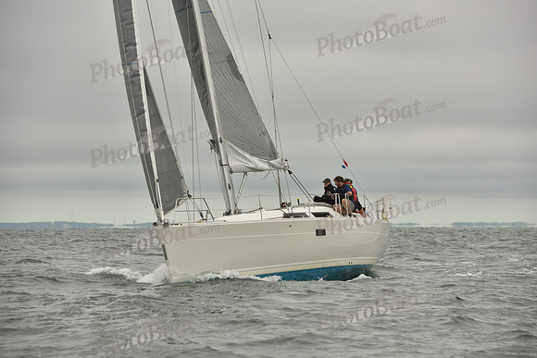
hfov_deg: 10.3
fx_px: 2984
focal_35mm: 200
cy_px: 179
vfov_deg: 6.9
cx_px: 268
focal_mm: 200
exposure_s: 1/800
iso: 320
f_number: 9
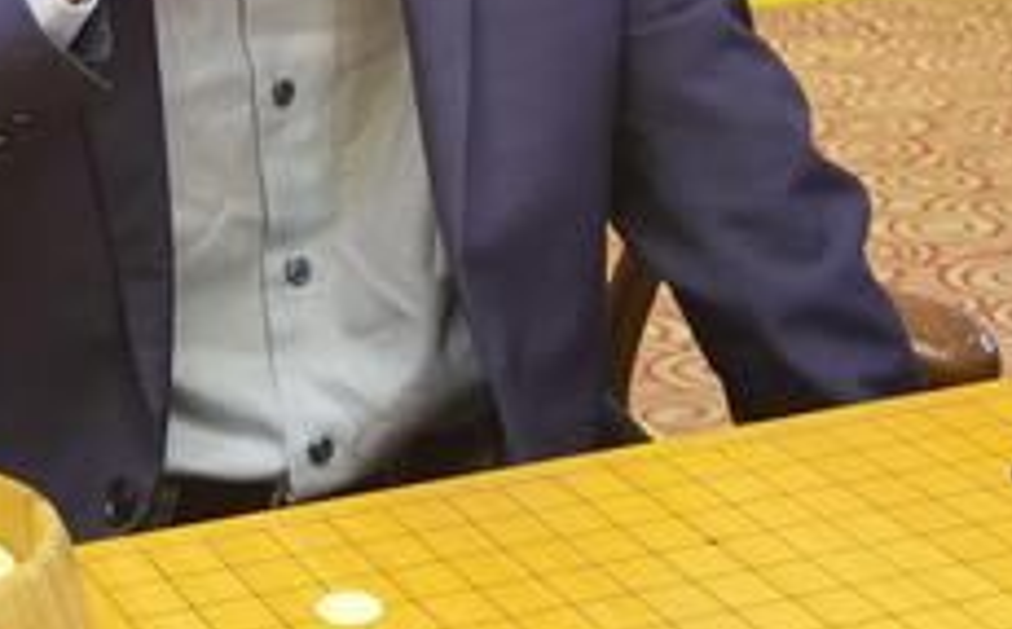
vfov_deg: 12.1
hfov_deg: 20.3
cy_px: -336
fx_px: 2809
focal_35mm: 102
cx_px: 246
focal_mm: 6.71
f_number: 1.9
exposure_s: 1/50
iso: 160
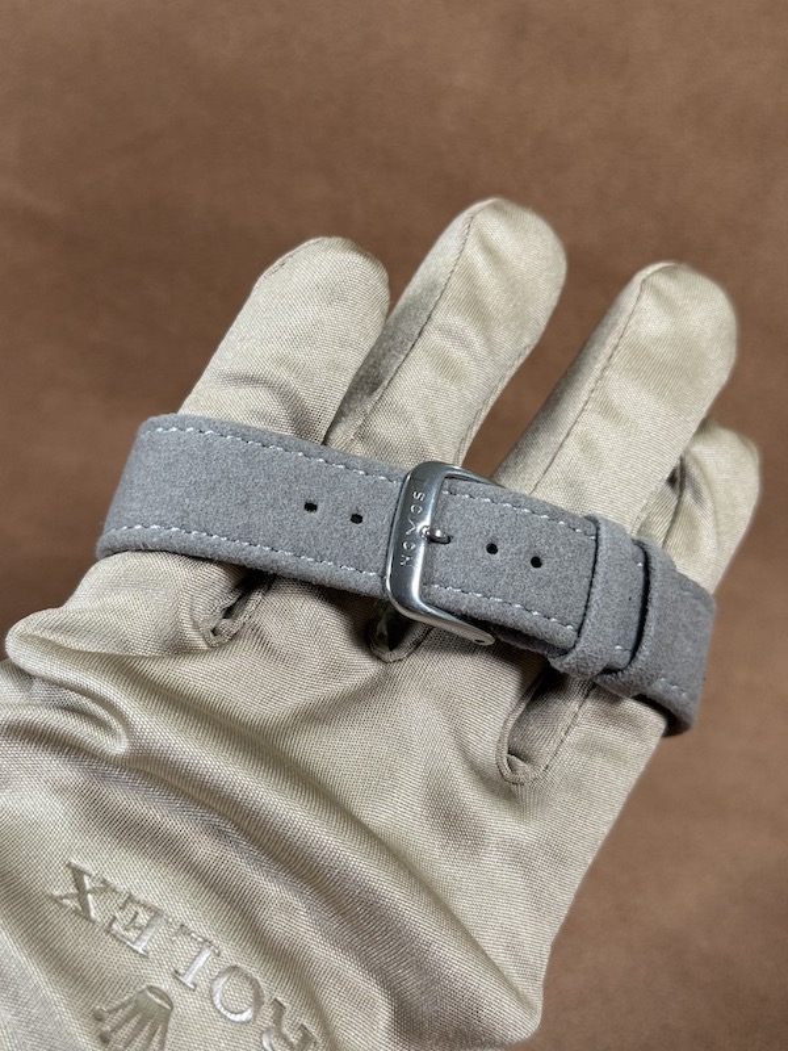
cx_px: 394
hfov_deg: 30.3
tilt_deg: -21.1
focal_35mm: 48
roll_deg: -0.2
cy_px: 526
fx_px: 1457
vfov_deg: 39.7
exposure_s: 1/54
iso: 80
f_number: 1.78
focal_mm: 6.76
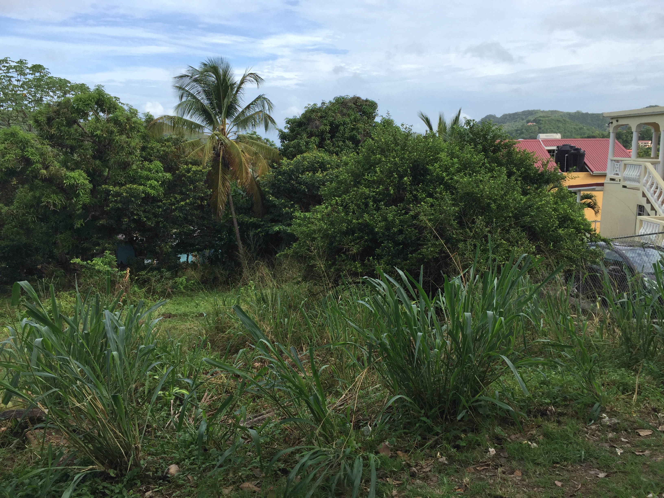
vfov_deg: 48.2
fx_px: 556
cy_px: 249
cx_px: 332
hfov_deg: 61.7
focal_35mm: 29
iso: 32
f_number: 2.2
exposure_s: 1/964
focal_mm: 4.15
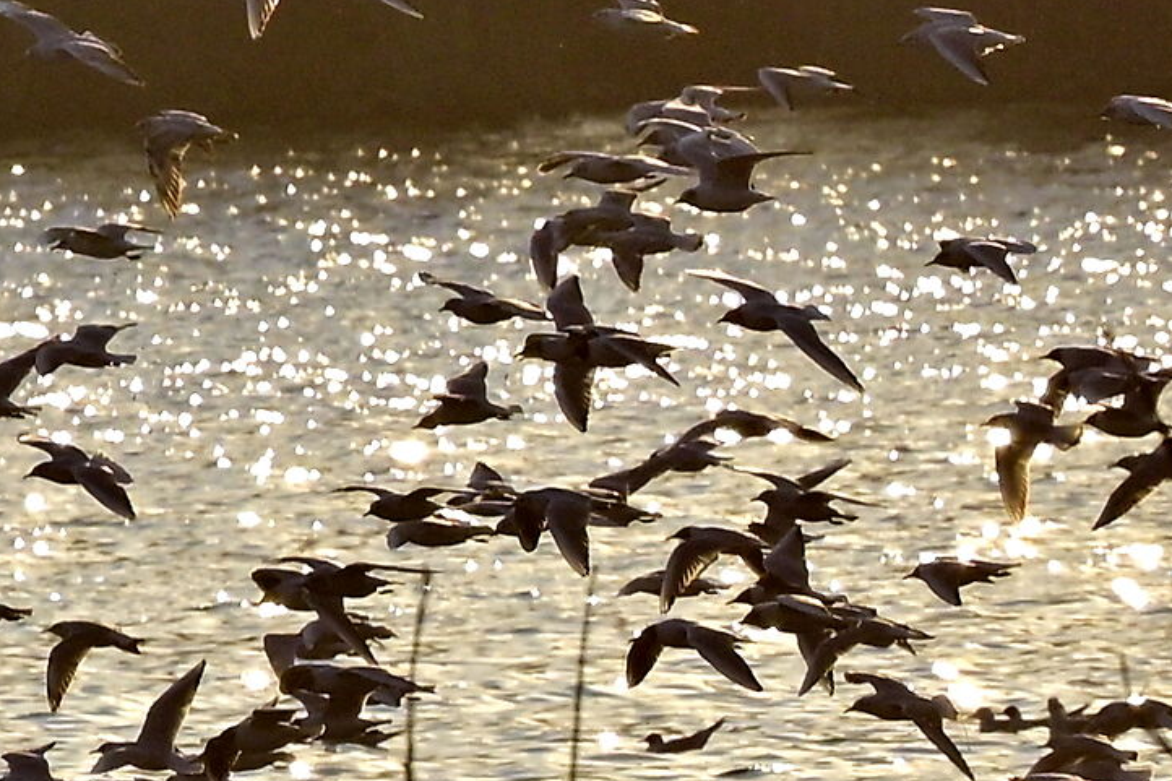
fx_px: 54124
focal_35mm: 1663
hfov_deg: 1.2
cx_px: -576
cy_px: 73
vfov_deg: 0.8
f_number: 13
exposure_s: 1/1000
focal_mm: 500
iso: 250
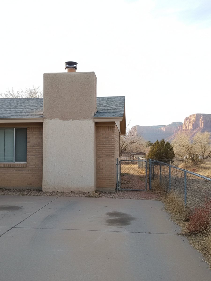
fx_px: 211
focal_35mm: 26
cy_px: 140
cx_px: 106
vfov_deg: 67.3
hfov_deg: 53.1
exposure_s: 1/61
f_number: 1.6
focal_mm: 5.7
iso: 903
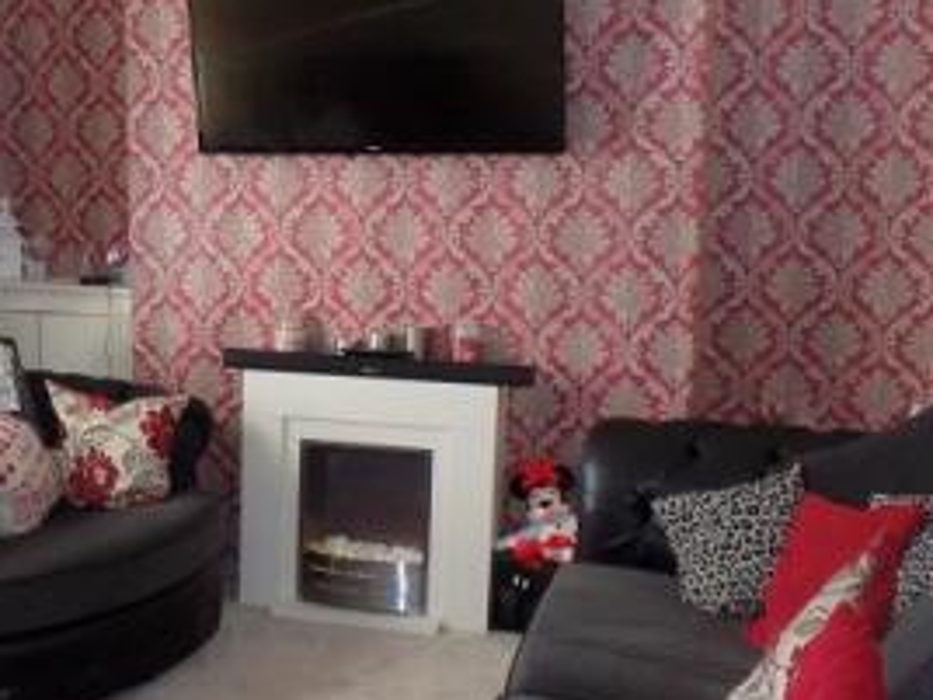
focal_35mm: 50
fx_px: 1348
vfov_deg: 29.1
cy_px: 360
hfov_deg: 37.6
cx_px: 287
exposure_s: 1/30
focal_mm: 4
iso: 280
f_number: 3.1
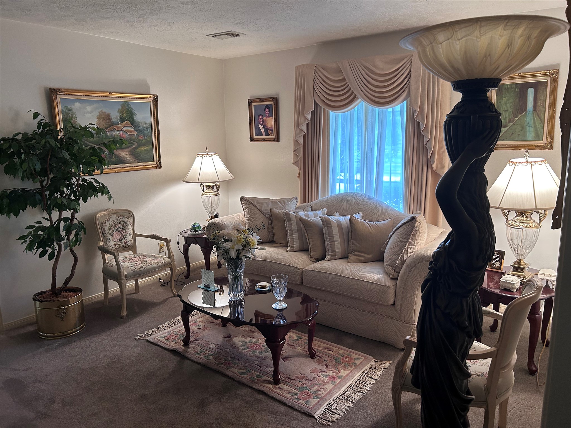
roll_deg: +1.0
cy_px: 214
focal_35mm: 26
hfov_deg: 67.3
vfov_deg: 53.1
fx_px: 429
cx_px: 286
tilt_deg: -10.4
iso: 160
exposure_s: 1/60
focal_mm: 5.7
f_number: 1.5
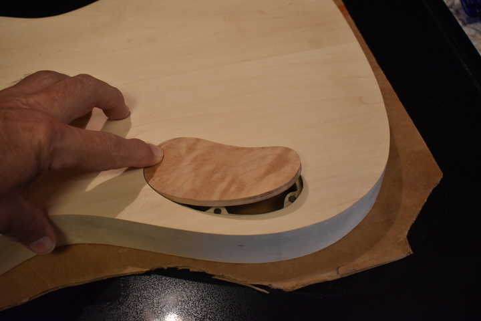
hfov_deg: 45.0
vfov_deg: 30.8
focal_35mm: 44
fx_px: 581
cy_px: 160
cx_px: 240
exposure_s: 1/50
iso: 1400
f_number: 4.2
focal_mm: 29
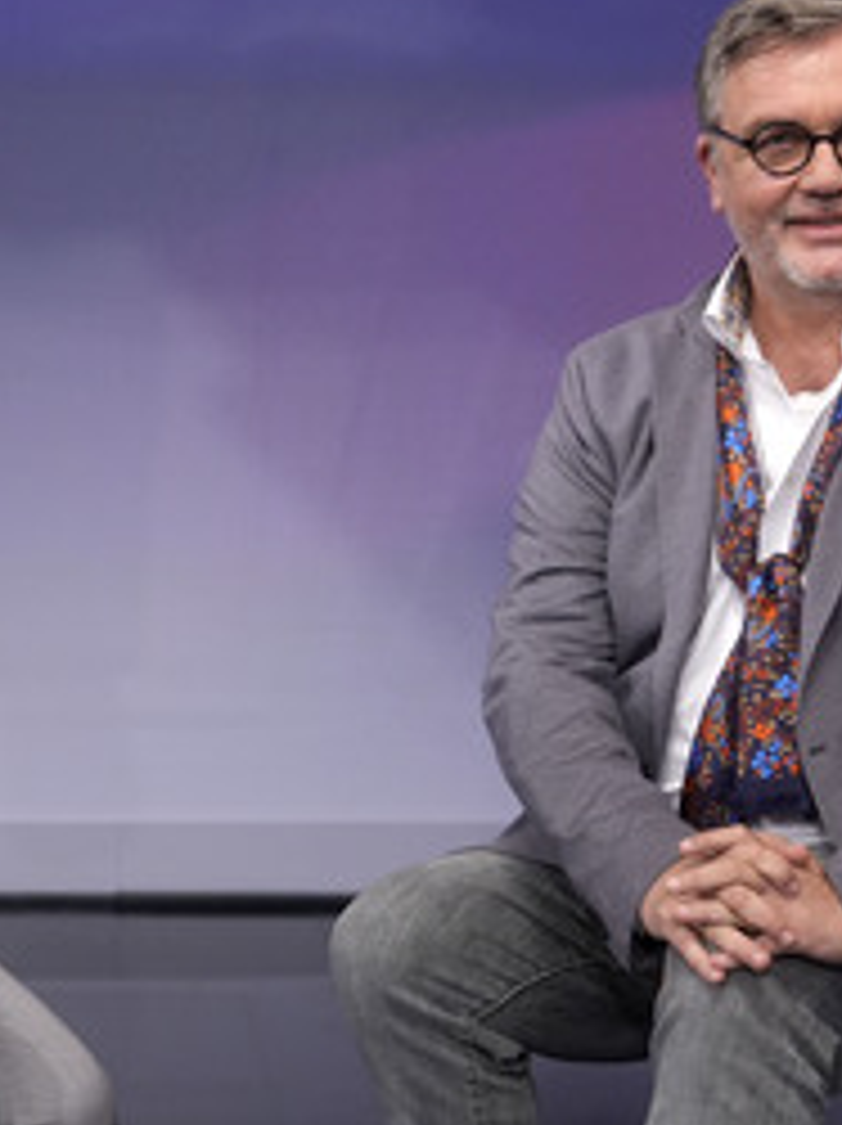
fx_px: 2534
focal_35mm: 78
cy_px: 576
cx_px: 254
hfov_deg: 18.8
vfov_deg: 25.0
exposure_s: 1/250
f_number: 2.2
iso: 640
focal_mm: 30
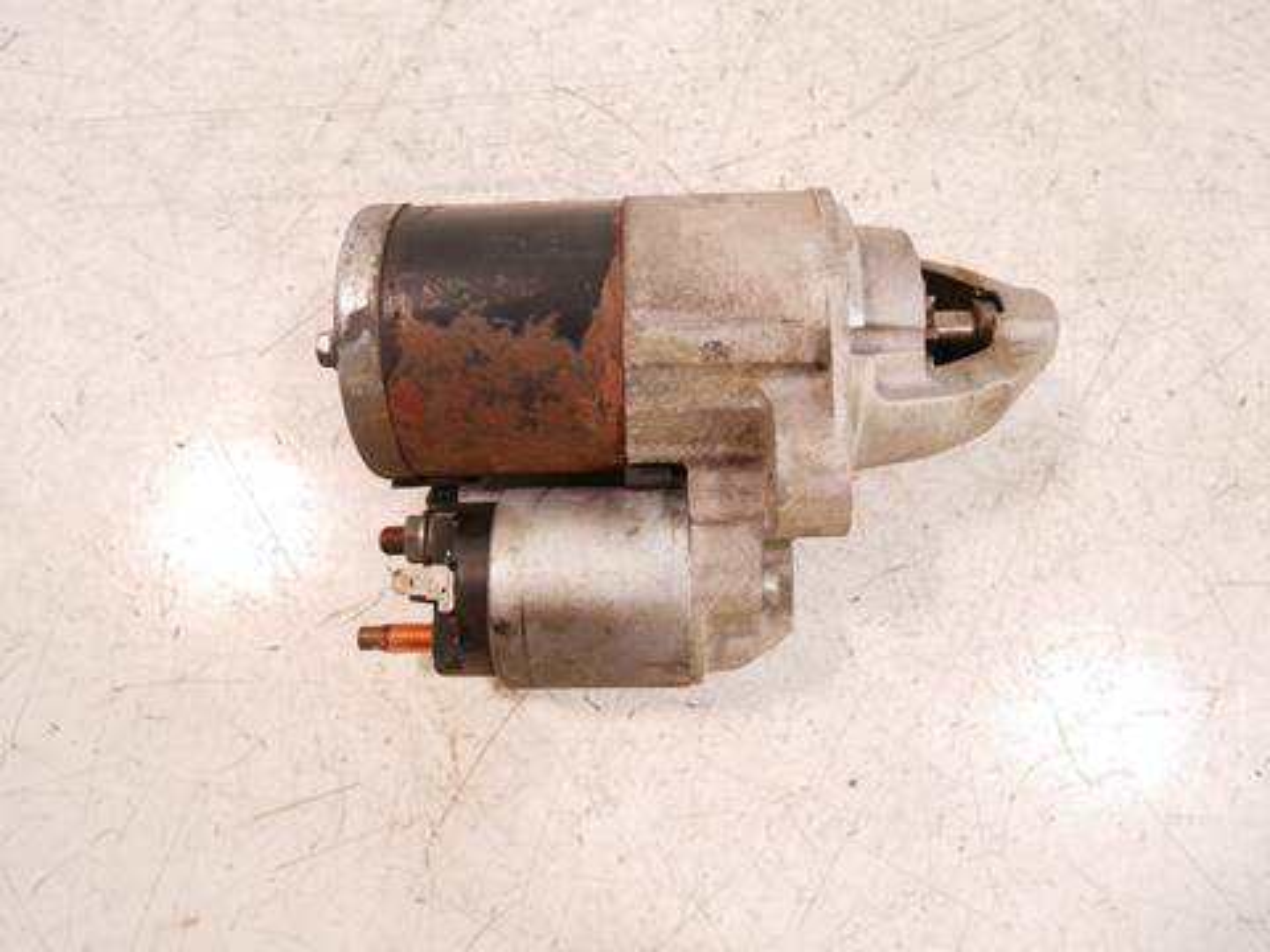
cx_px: 635
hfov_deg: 71.6
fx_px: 881
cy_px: 476
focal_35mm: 24
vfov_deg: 56.8
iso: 1250
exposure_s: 1/125
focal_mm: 12
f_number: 3.5
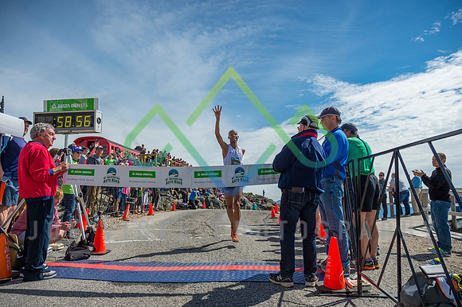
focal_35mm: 26
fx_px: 333
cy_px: 154
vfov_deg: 49.5
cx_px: 231
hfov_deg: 69.4
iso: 640
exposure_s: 1/8000
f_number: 5.6
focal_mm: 26
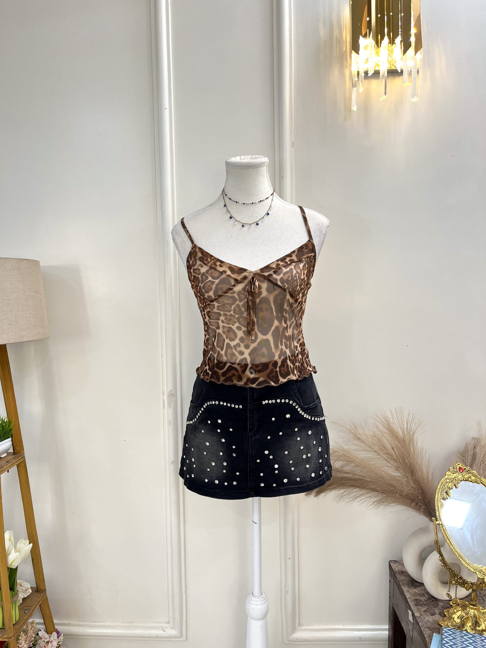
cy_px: 324
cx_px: 243
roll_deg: +0.4
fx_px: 487
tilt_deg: -5.5
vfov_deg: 67.3
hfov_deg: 53.1
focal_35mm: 26
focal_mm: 5.1
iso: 80
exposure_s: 1/100
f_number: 1.6
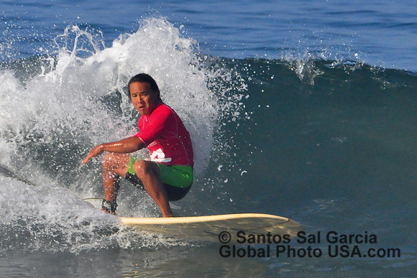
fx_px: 9558
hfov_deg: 2.5
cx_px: 208
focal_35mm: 825
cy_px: 139
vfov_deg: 1.7
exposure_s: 1/2500
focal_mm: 550
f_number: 10
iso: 1250
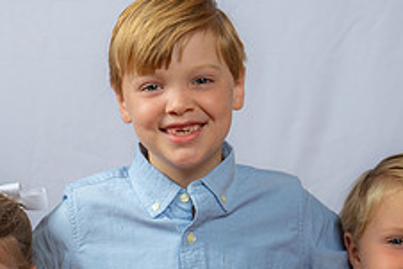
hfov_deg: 14.5
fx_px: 1579
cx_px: 144
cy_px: 237
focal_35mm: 141
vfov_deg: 9.7
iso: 250
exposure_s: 1/200
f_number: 6.3
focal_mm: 55
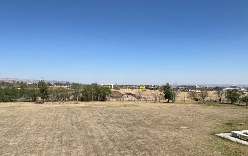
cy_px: 108
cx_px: 123
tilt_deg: -7.9
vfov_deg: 42.4
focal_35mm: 29
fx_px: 196
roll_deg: +0.1
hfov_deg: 64.6
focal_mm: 2.22
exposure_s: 1/3106
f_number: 2.2
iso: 50
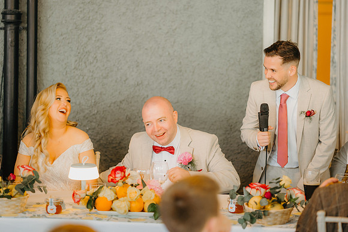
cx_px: 174
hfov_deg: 22.1
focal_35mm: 92
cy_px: 107
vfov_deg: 14.8
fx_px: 892
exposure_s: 1/200
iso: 1250
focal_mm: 85
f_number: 2
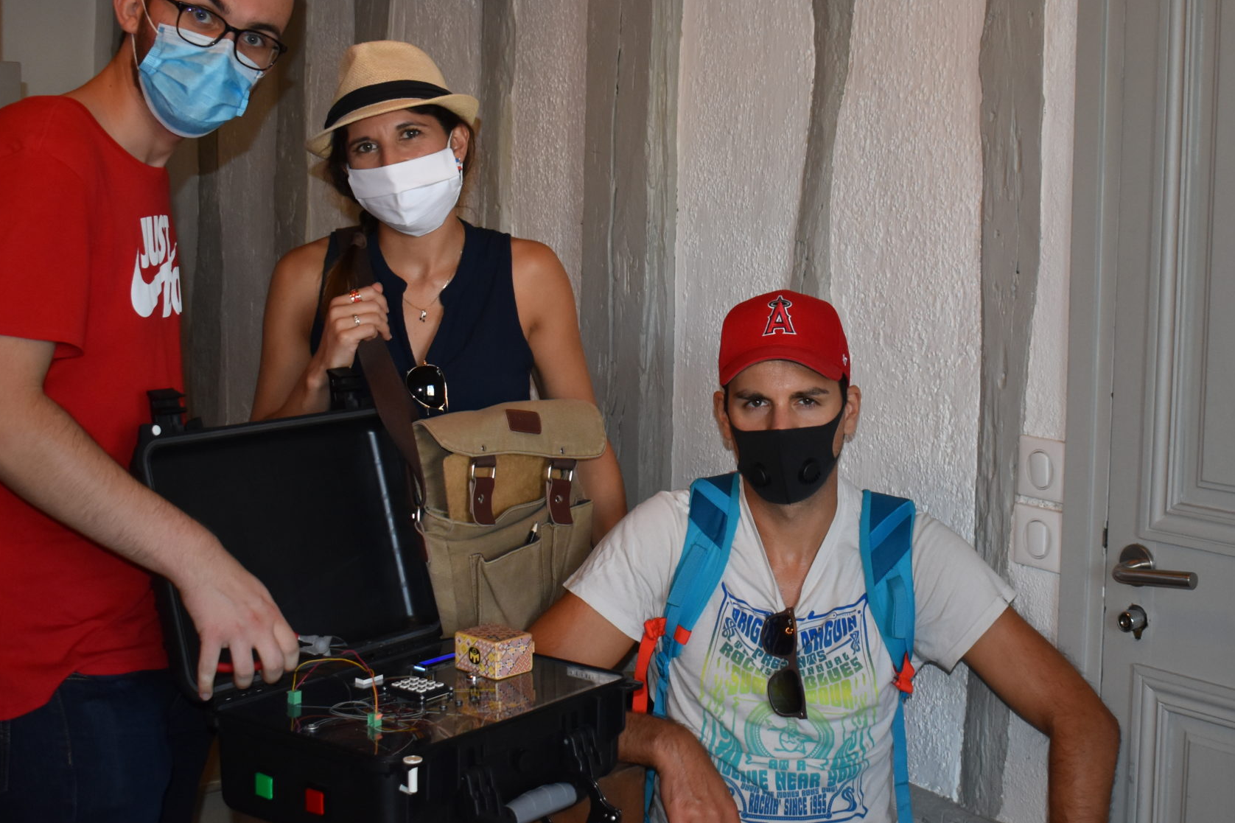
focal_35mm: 55
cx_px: 732
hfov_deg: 36.1
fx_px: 1886
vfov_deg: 24.5
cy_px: 307
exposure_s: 1/125
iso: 800
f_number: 3.8
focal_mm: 24
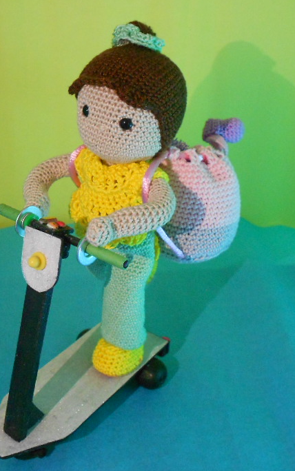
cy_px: 212
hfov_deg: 27.9
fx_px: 591
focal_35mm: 46
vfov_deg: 43.4
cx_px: 104
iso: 400
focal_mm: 5.1
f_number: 3.4
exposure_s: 1/20
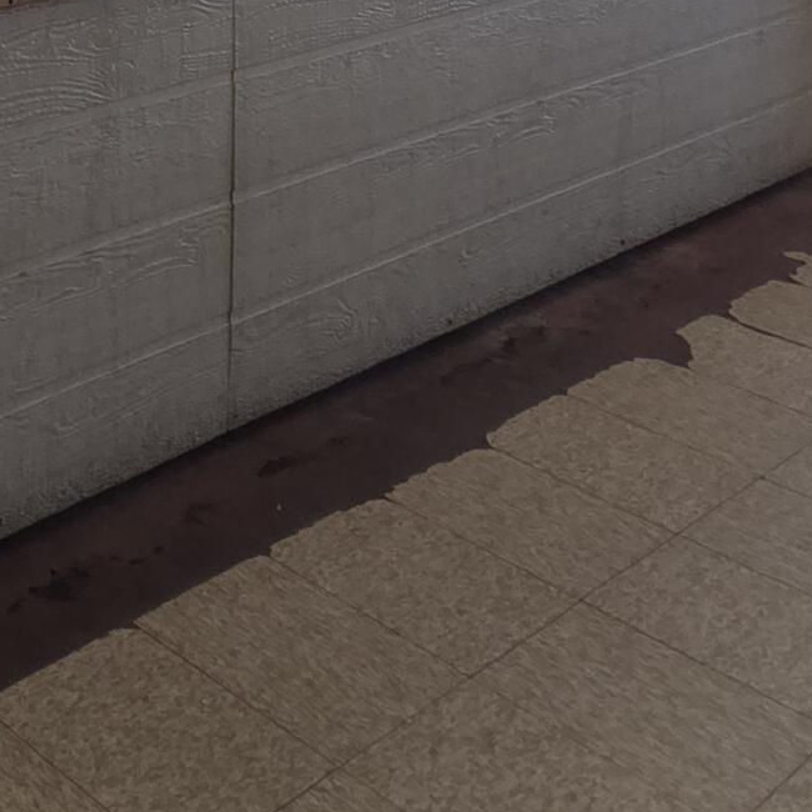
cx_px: -436
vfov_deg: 23.9
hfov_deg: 24.4
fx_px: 1407
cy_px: -466
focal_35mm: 53
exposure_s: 1/120
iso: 125
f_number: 2.2
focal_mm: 2.2
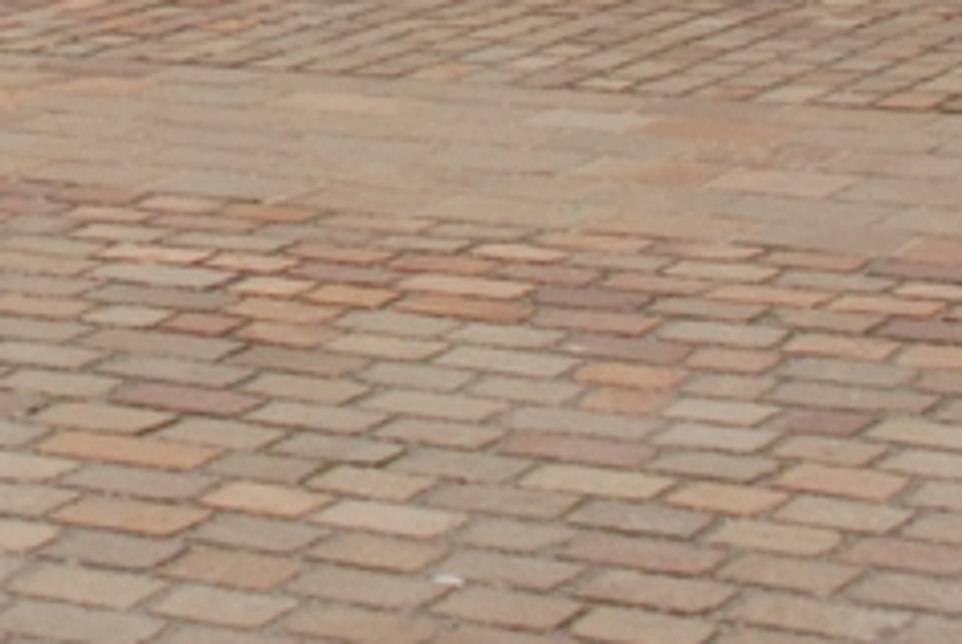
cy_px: -589
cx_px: 86
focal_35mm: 143
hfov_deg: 14.2
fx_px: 3826
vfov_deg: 9.1
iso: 400
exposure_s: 1/640
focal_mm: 22
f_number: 3.8
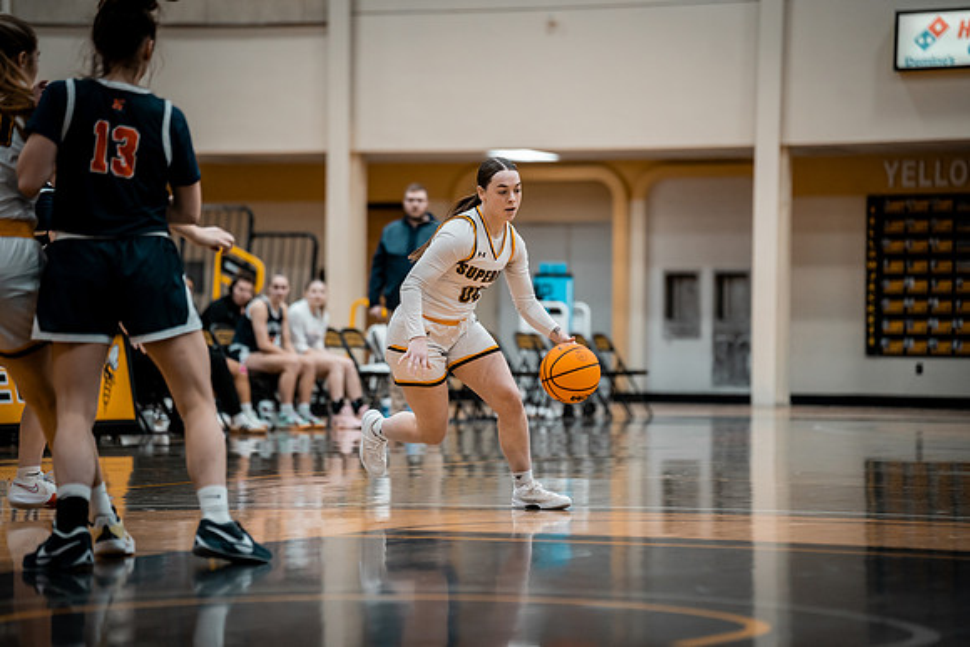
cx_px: 490
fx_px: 4117
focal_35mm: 153
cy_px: 323
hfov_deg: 13.4
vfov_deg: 9.0
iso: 1600
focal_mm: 150
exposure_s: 1/640
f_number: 2.8
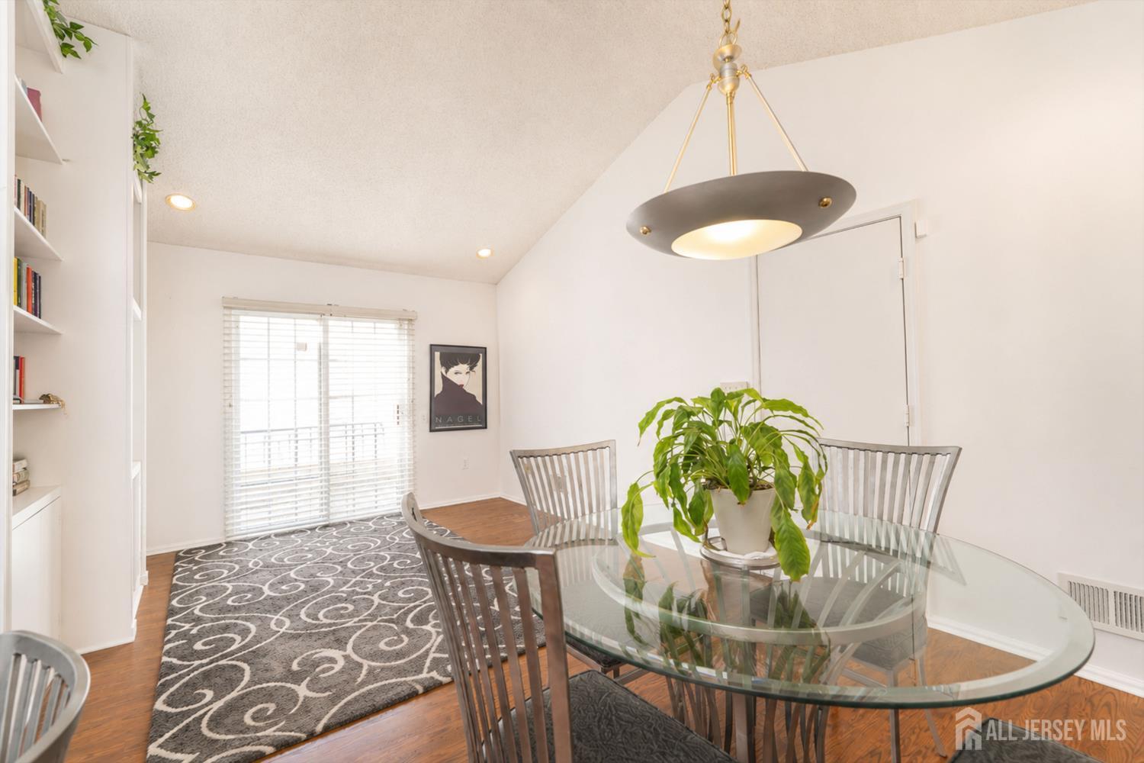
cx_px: 572
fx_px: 508
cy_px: 382
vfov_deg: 73.7
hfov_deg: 96.7
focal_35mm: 16
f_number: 4.5
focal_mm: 16
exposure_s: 1/40
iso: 64
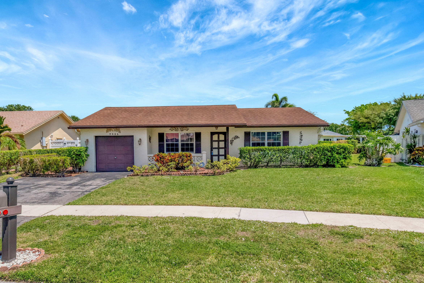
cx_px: 191
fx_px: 247
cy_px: 143
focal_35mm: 21
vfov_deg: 59.5
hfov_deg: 81.0
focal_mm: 13
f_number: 8
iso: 1100
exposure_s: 1/6400
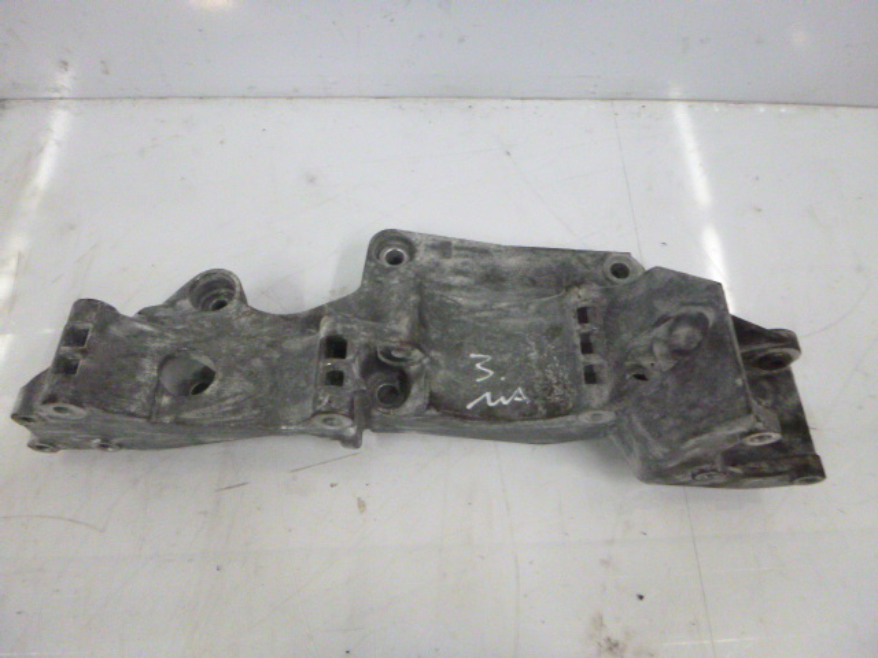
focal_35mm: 25
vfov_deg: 54.9
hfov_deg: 69.4
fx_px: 634
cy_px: 329
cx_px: 439
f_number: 3.9
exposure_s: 1/30
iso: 800
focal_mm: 4.5
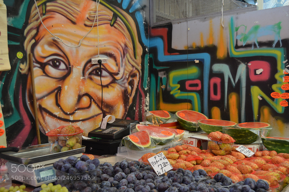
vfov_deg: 34.2
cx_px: 144
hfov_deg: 49.6
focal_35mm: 39
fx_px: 313
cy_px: 96
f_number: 5
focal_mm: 26
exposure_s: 1/100
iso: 400
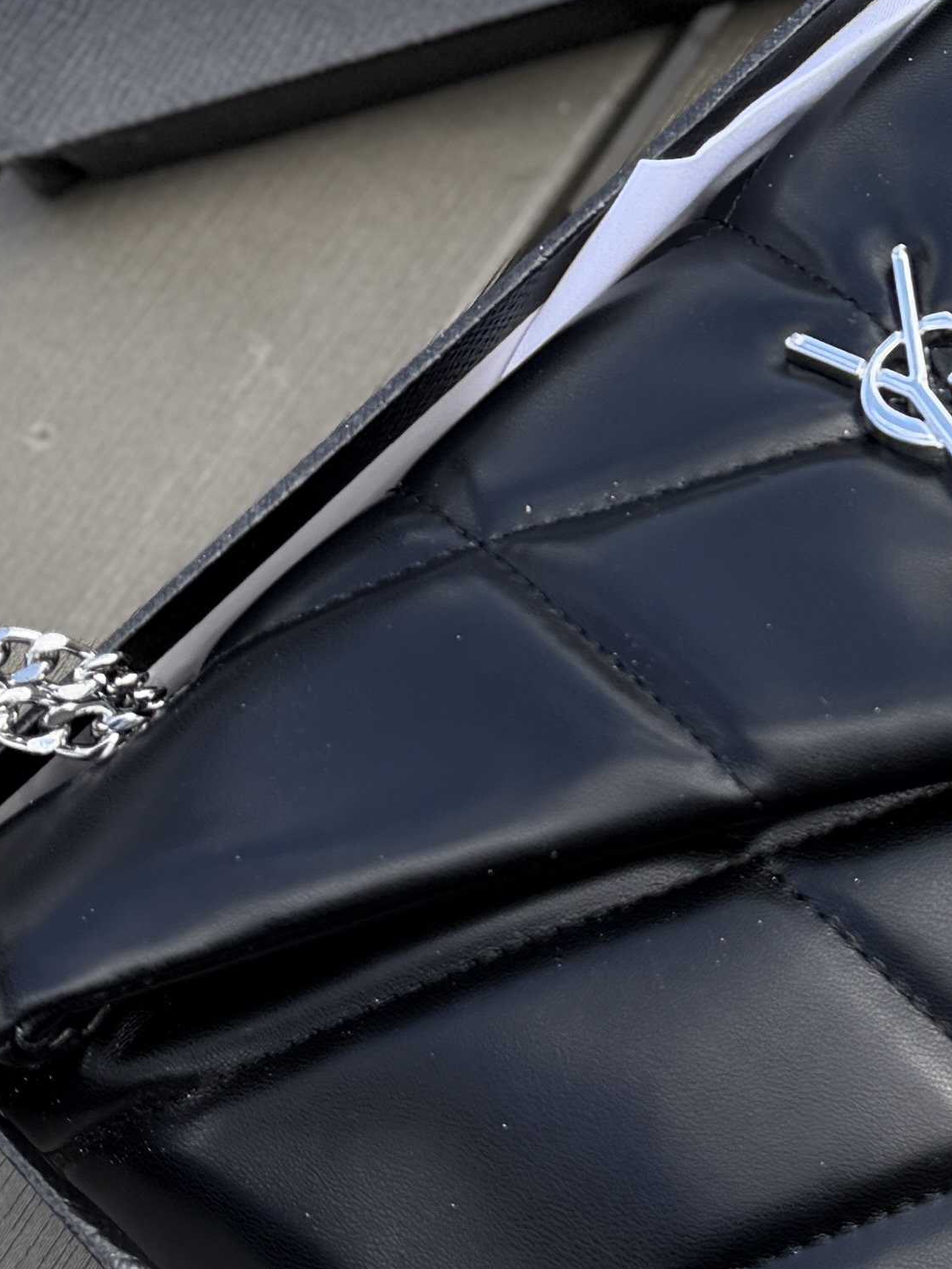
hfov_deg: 16.1
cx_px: 823
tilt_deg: -65.2
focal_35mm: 91
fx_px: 3336
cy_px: 269
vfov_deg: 21.3
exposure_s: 1/1689
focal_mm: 6.76
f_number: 1.78
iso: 100
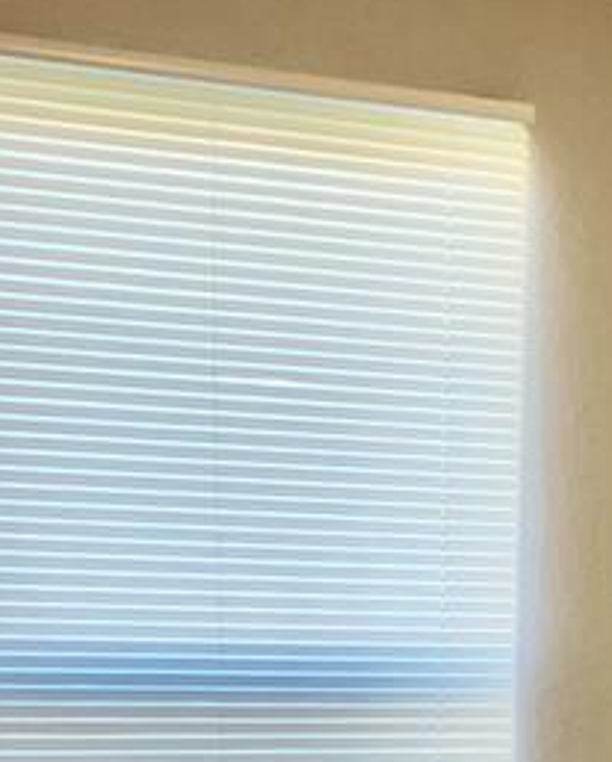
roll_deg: -2.6
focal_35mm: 127
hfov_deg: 11.9
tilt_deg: -8.2
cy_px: 1019
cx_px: 754
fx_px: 2870
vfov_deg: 14.4
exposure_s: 1/60
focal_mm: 3.99
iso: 64
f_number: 1.8
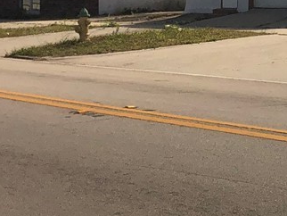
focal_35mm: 139
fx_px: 1153
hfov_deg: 13.5
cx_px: 410
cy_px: -44
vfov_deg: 10.5
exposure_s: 1/6024
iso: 20
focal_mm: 3.99
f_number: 1.8
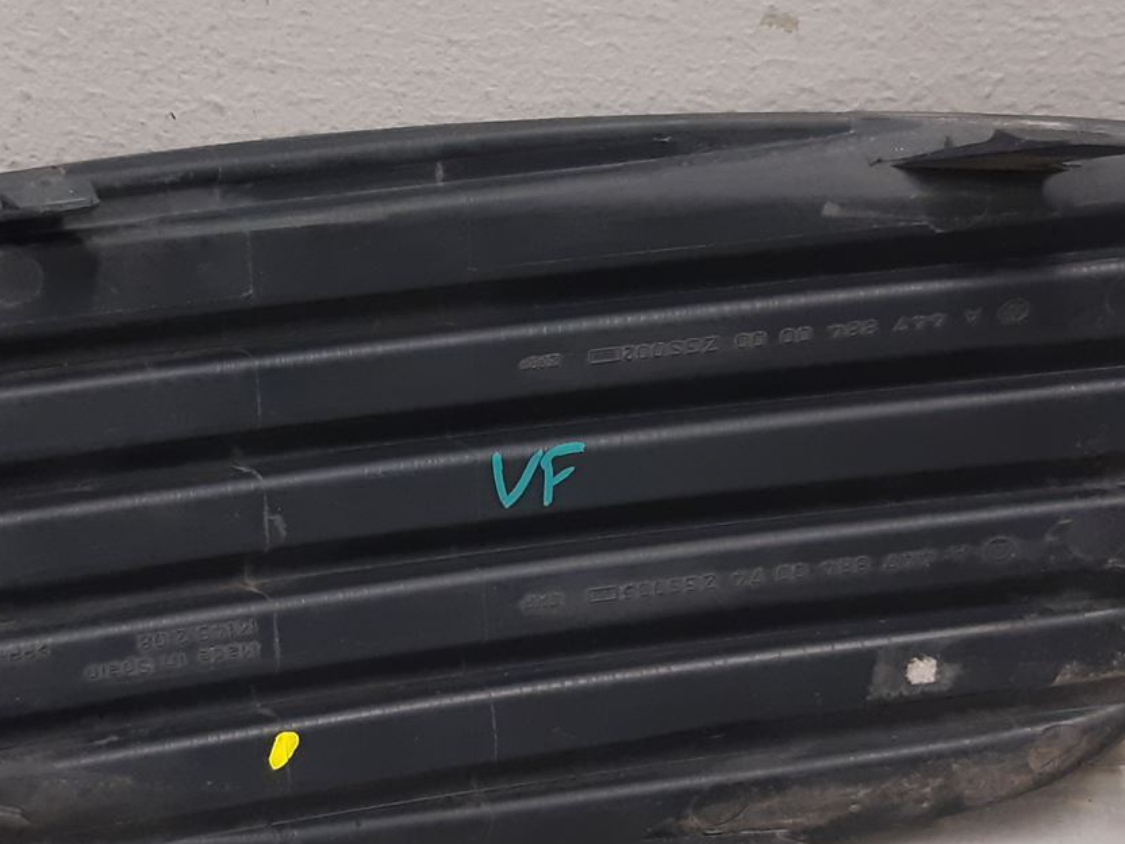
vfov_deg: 22.9
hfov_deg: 30.2
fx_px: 2080
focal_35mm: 64
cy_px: 358
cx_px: 457
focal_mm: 3.93
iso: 160
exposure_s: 1/50
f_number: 1.7
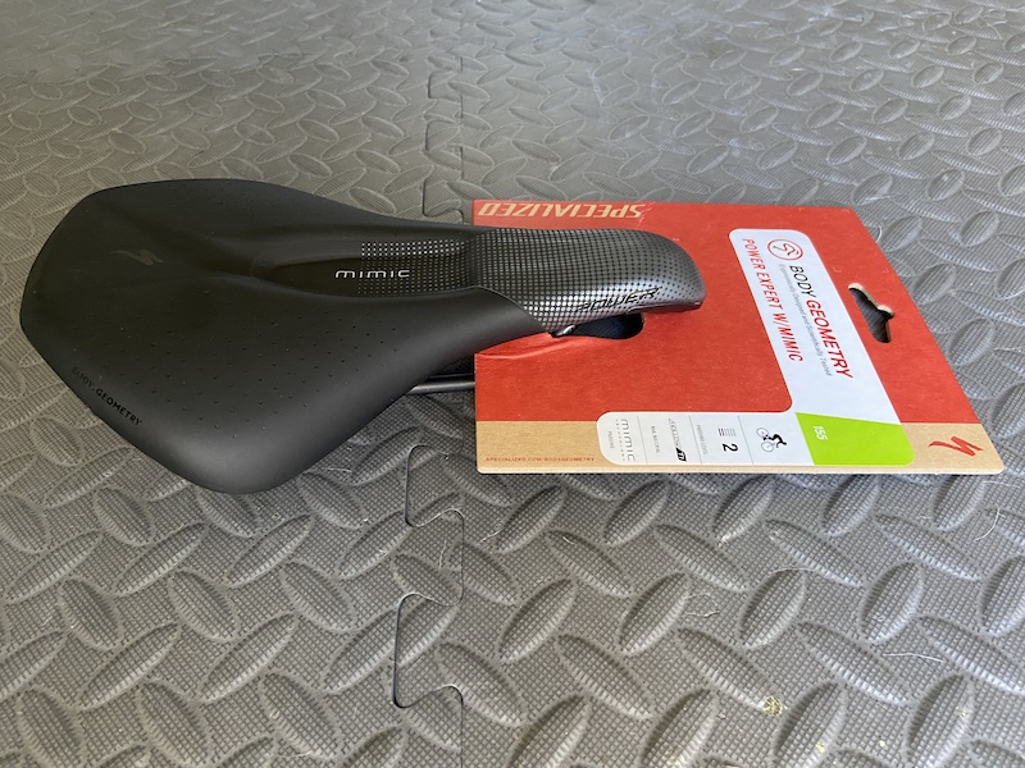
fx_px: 770
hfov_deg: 67.3
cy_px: 384
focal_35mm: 26
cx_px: 512
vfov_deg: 53.1
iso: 320
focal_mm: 4.25
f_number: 1.8
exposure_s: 1/60
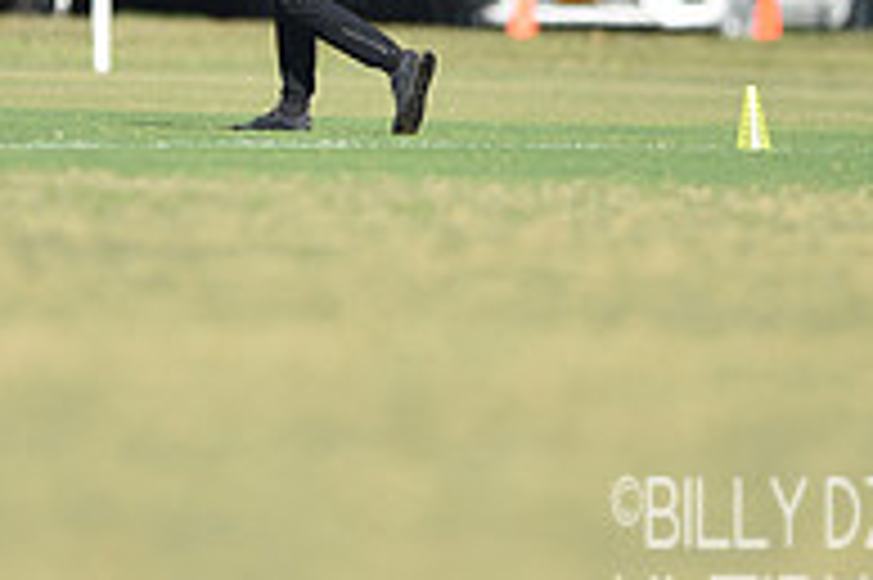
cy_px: -171
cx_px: 324
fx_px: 29002
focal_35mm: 1197
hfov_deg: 1.7
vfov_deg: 1.1
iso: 100
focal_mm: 400
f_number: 2.8
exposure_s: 1/1600
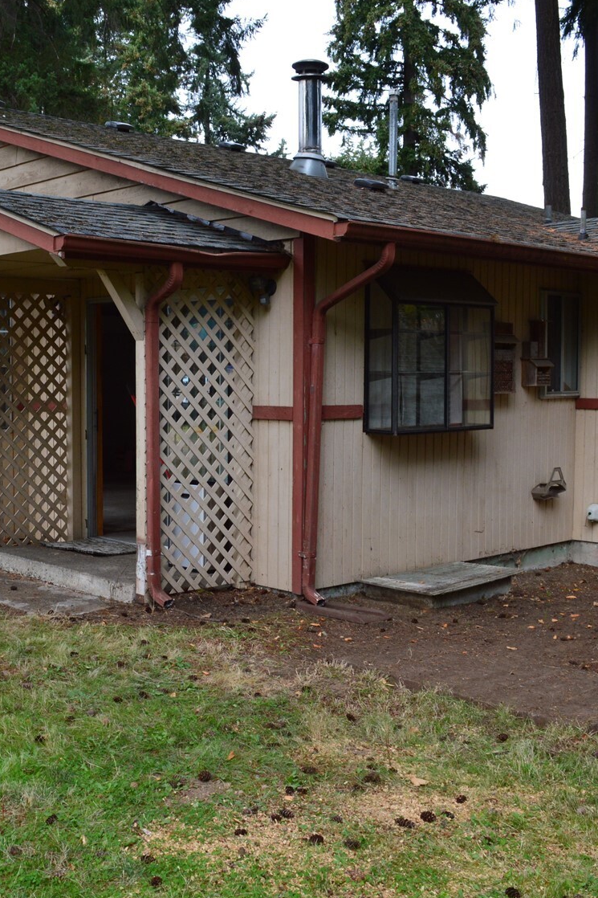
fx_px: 1022
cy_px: 449
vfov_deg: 47.4
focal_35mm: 41
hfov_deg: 32.1
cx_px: 163
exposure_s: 1/160
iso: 400
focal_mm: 18
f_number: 9
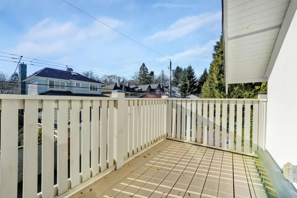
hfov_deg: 104.3
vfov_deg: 81.2
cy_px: 99
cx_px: 148
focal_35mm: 14
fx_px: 115
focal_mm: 14
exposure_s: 1/2000
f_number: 8
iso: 400
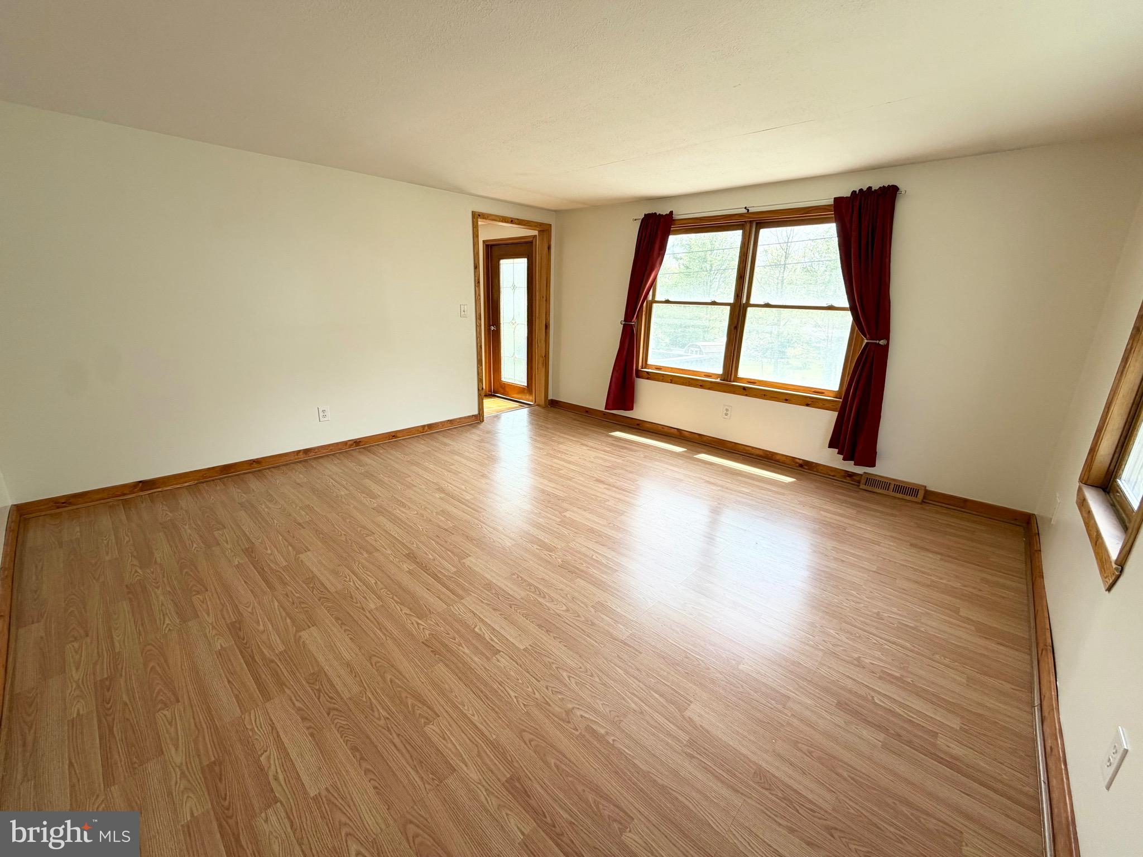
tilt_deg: -16.1
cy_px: 428
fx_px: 462
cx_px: 572
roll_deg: -1.4
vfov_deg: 85.7
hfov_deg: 102.1
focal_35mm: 14
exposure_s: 1/121
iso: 64
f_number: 2.2
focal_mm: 2.22
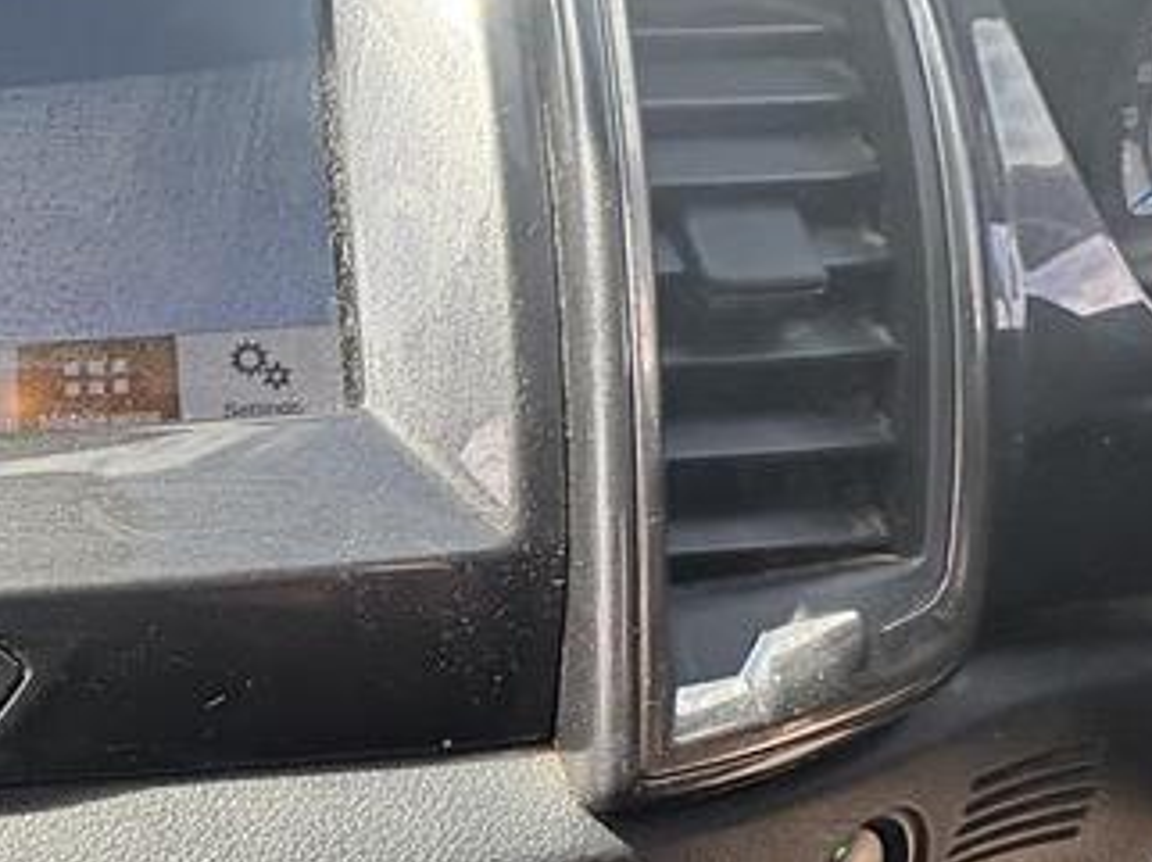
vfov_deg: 34.2
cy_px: 819
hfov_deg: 42.6
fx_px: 1297
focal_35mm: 39
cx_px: 50
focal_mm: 2.22
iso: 50
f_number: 2.2
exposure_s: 1/139
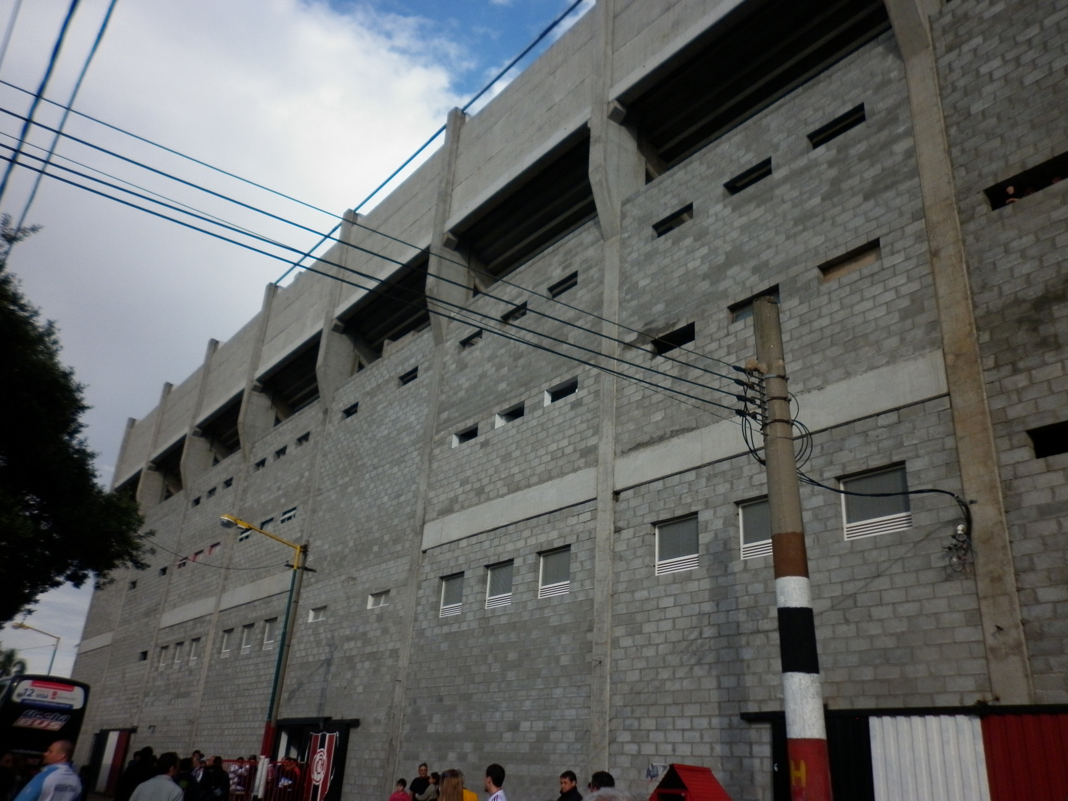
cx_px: 534
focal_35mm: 28
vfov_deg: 49.7
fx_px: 864
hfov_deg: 63.4
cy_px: 400
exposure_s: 1/250
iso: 80
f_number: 7.1
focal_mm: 5
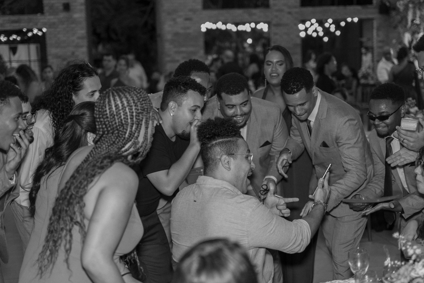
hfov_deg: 37.5
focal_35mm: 53
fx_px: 624
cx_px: 215
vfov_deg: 25.5
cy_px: 143
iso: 1000
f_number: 1.6
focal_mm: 35
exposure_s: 1/400
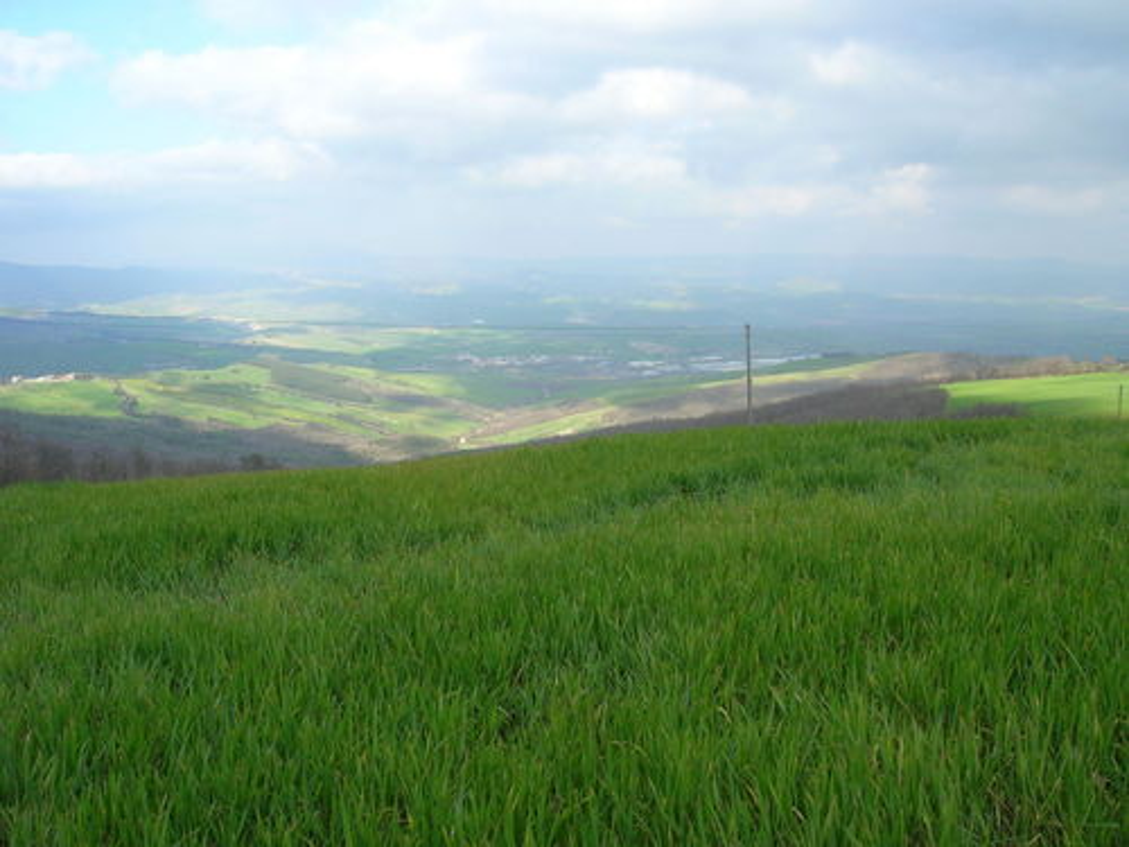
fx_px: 1109
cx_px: 564
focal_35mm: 34
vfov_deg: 41.8
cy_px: 424
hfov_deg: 54.0
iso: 50
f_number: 4.9
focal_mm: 5.7
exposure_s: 1/147
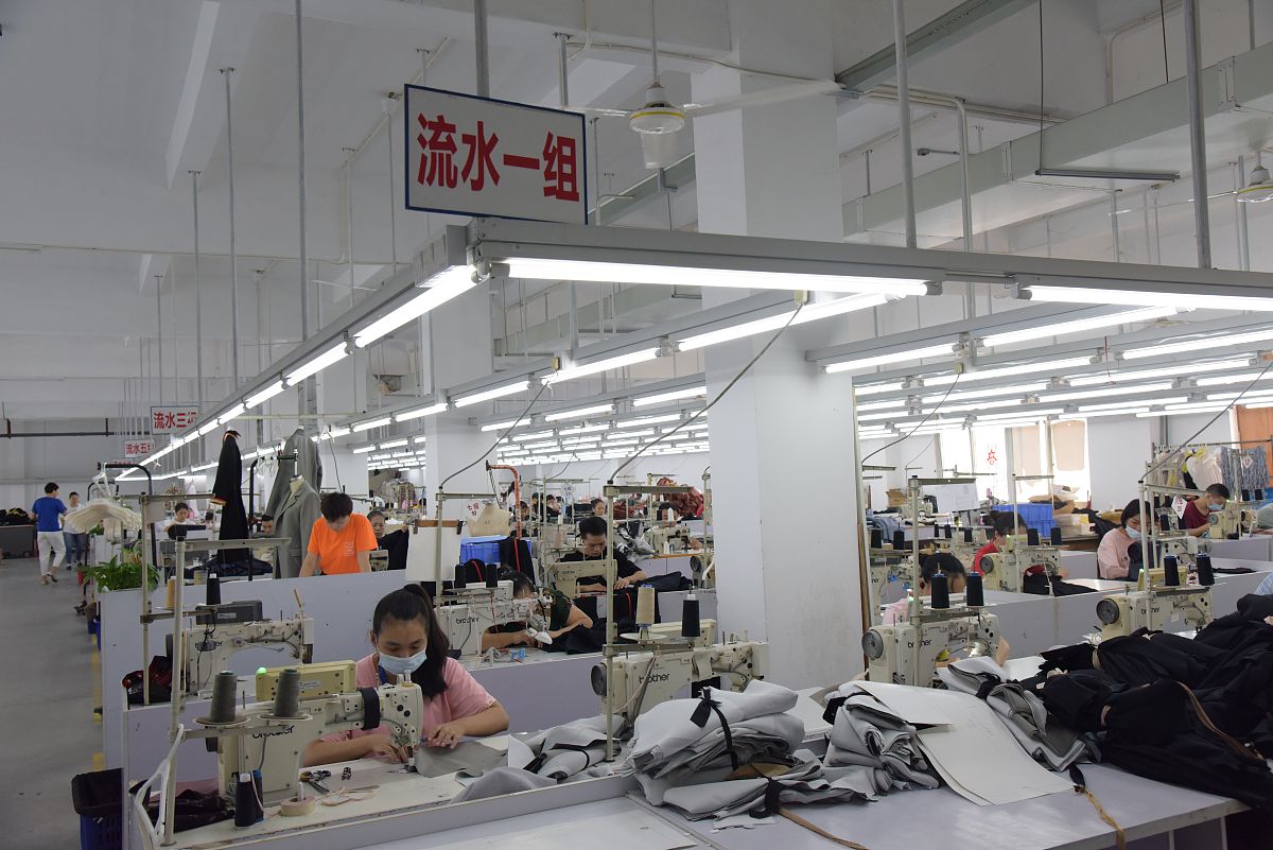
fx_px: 1097
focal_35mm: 31
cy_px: 425
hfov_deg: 60.3
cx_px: 636
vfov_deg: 42.4
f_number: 5.6
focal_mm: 31
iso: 2000
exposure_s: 1/250
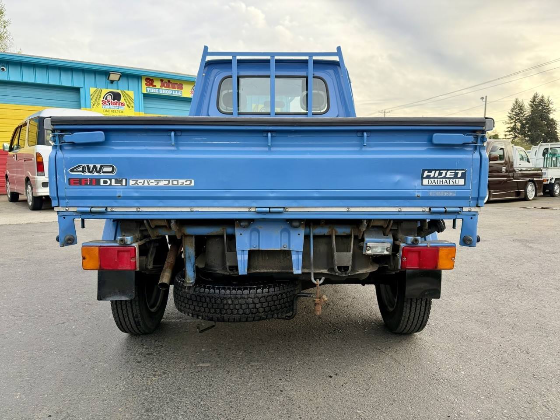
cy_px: 210
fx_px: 388
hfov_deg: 71.6
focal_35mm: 24
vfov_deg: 56.8
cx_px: 280
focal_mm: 6.76
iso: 100
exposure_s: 1/563
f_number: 1.78
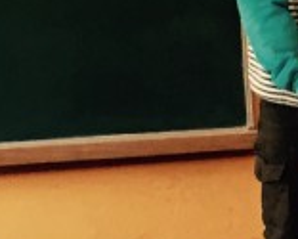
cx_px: 693
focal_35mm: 186
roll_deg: -1.9
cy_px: 386
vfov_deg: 8.1
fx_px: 1641
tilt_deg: -21.6
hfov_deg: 9.4
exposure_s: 1/30
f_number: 2.2
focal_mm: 4.15
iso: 64
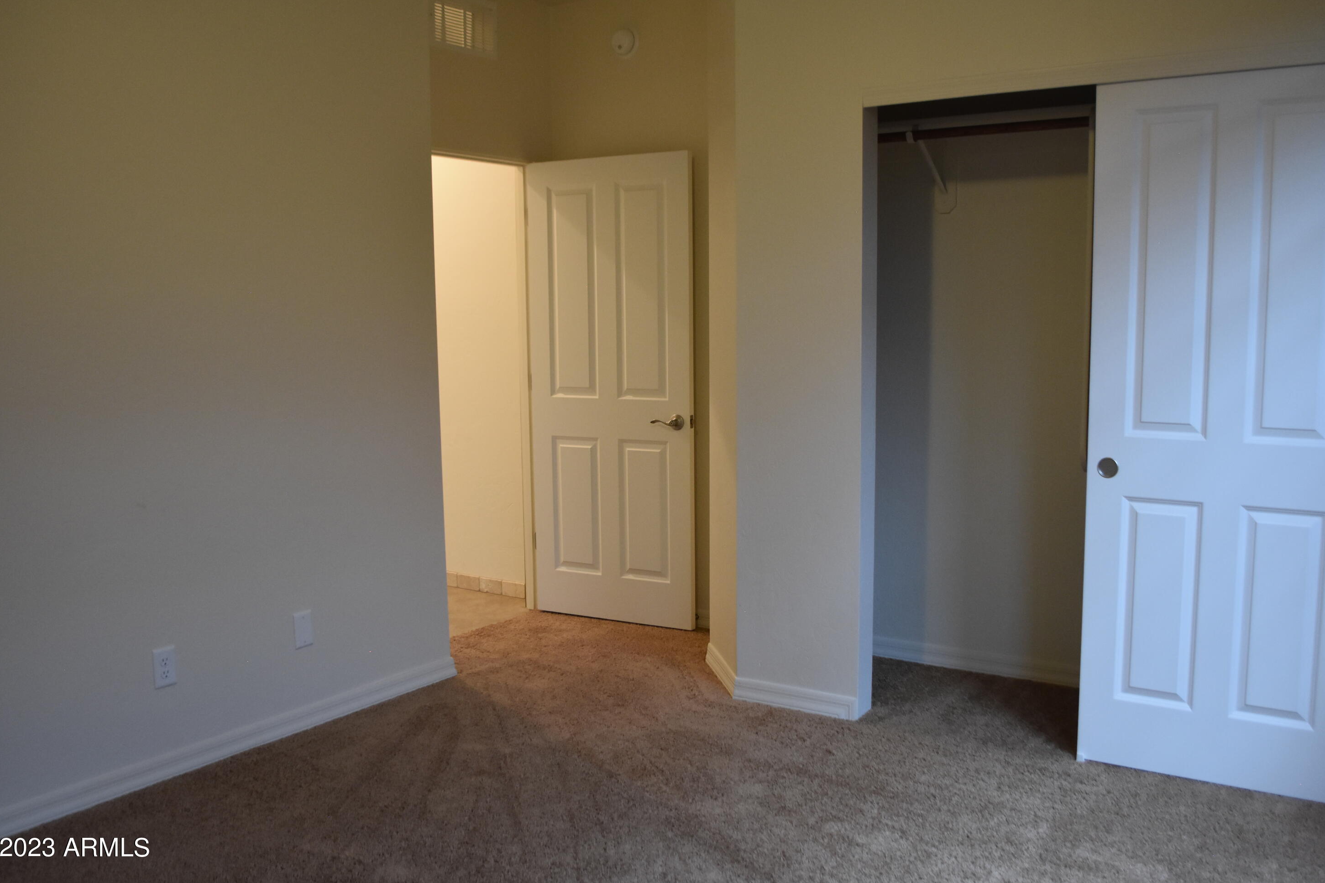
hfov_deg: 60.3
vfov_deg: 42.3
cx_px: 681
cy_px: 433
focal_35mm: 31
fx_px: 1141
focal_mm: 20
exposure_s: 1/60
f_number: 4
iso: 1400
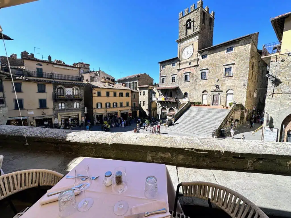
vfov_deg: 85.7
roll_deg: -1.2
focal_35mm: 14
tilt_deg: -6.1
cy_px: 109
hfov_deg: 102.1
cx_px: 146
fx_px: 118
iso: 40
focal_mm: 2.22
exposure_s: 1/1366
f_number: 2.2
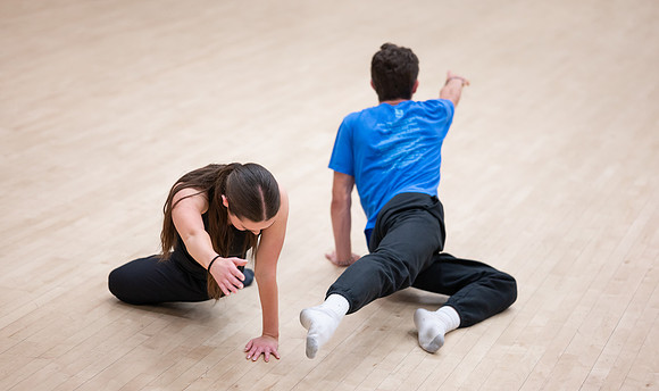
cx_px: 330
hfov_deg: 23.9
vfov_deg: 14.3
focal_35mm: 88
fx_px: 1554
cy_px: 209
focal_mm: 85
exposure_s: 1/800
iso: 1600
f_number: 1.8
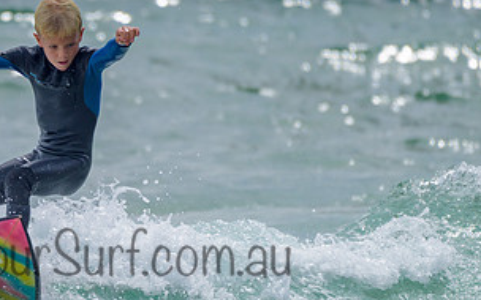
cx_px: 87
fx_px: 15639
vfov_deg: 1.1
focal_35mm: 1193
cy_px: 171
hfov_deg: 1.8
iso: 110
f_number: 5.6
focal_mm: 500
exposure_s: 1/2000
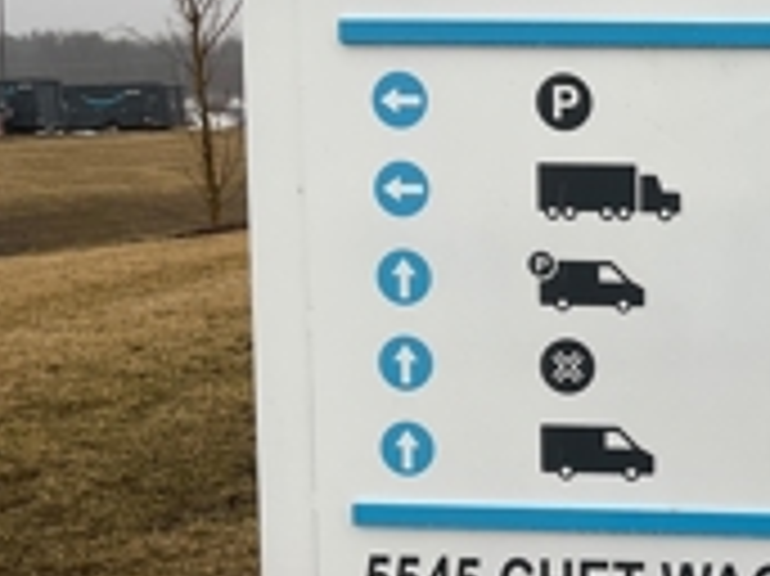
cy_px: 279
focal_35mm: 68
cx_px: 887
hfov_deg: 26.0
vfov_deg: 21.6
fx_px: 1512
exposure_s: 1/198
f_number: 1.8
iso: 16
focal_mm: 3
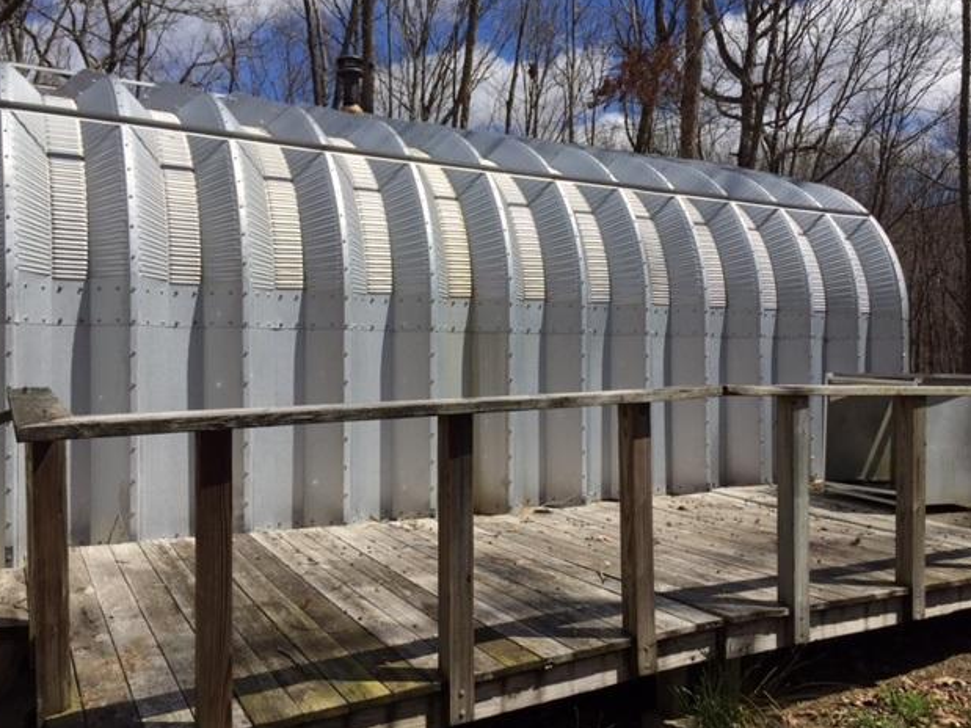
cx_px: 478
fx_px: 841
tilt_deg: -0.1
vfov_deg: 46.8
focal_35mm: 30
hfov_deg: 60.0
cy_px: 358
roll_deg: +0.4
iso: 32
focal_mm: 4.15
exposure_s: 1/3968
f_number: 2.2
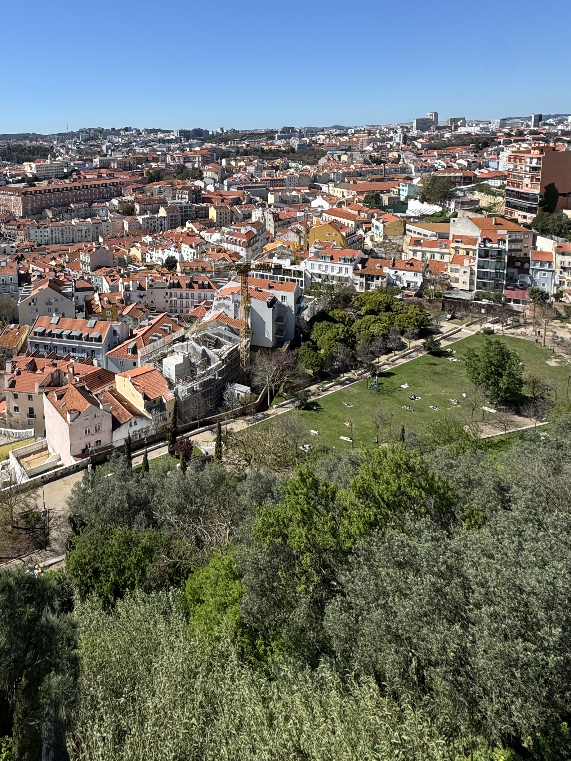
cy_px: 206
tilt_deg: -7.0
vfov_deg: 69.8
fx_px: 506
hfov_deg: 55.5
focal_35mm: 23
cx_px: 129
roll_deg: +1.7
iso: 50
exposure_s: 1/2494
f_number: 2.2
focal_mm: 2.22
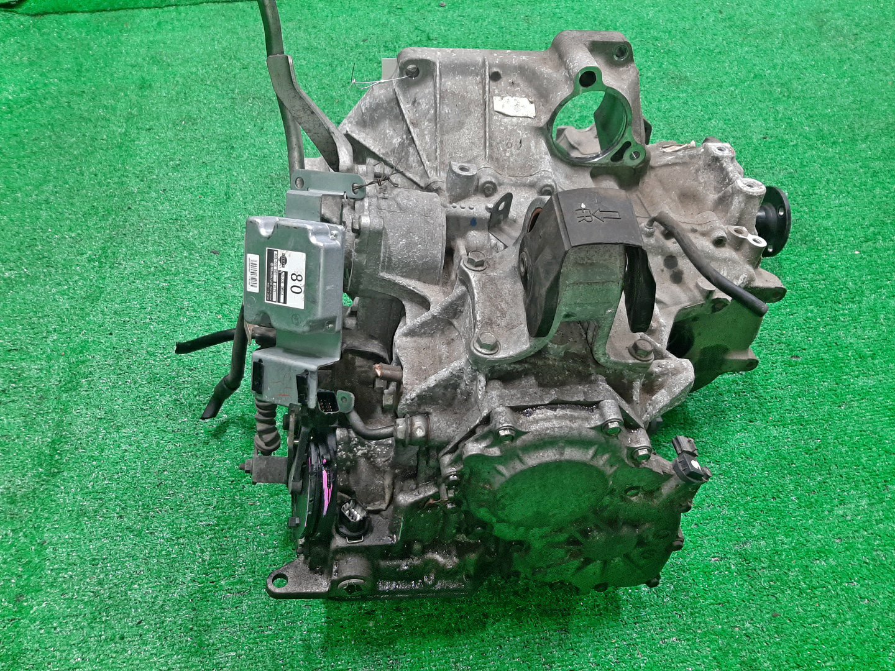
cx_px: 448
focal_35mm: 26
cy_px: 336
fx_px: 672
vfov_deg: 53.1
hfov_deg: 67.3
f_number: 1.7
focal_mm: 3.93
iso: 154
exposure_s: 1/50
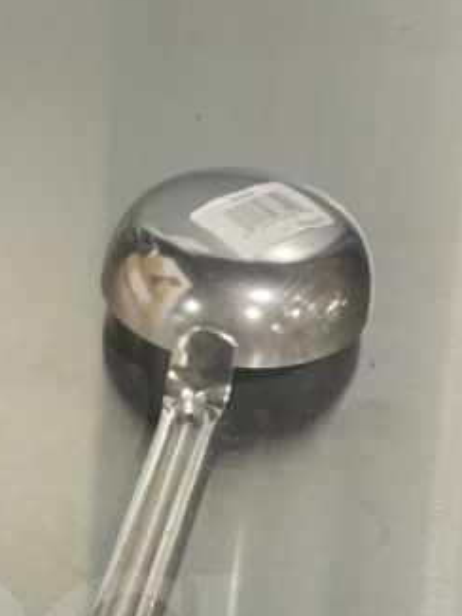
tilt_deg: -58.8
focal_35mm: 65
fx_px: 1156
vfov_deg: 26.7
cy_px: 725
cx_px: 74
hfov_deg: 22.2
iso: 250
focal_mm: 4.25
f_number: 1.8
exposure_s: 1/60
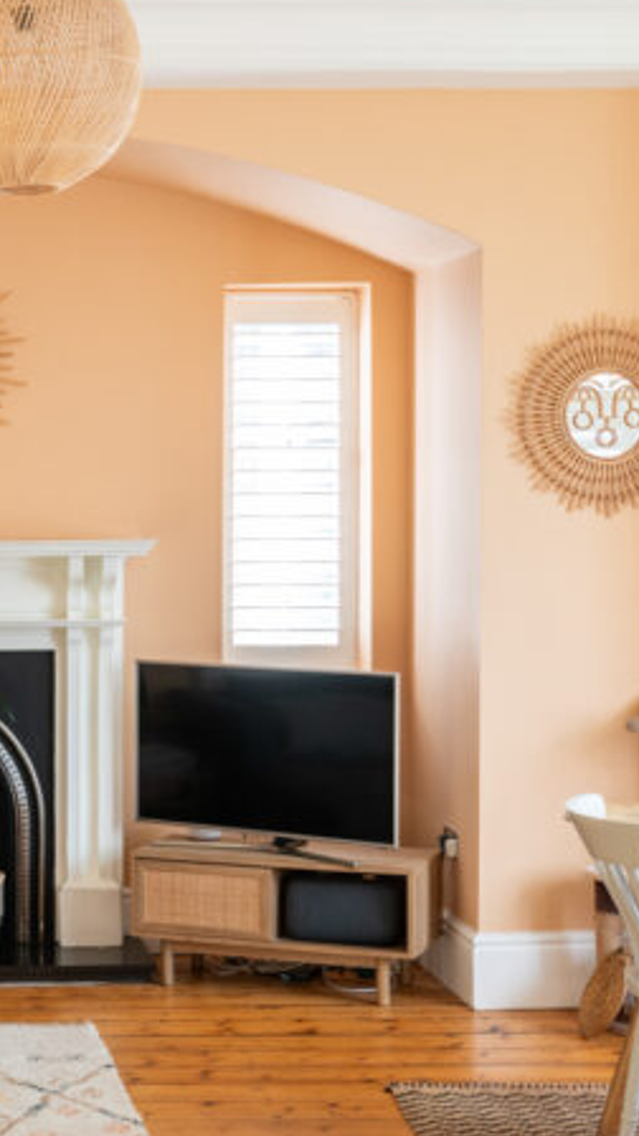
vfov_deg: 29.0
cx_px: -124
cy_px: 516
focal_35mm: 73
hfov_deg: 15.9
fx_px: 2199
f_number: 8
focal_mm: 30
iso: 200
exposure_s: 1/5
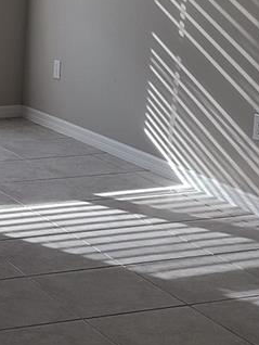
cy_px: 152
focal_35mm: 98
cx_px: -140
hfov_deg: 14.1
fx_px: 976
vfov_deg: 20.0
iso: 80
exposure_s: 1/120
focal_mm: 5.4
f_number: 1.8
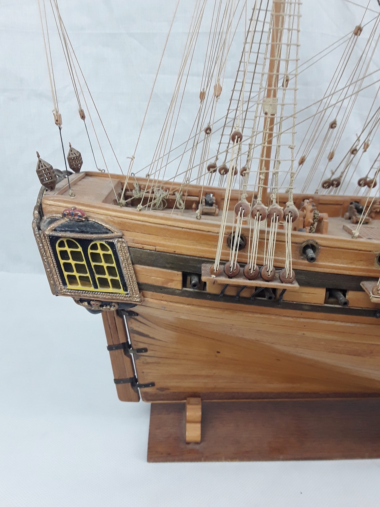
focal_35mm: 27
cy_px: 254
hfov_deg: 51.4
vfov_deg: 65.3
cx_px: 190
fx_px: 395
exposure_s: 1/50
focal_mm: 2.91
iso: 50
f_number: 1.9
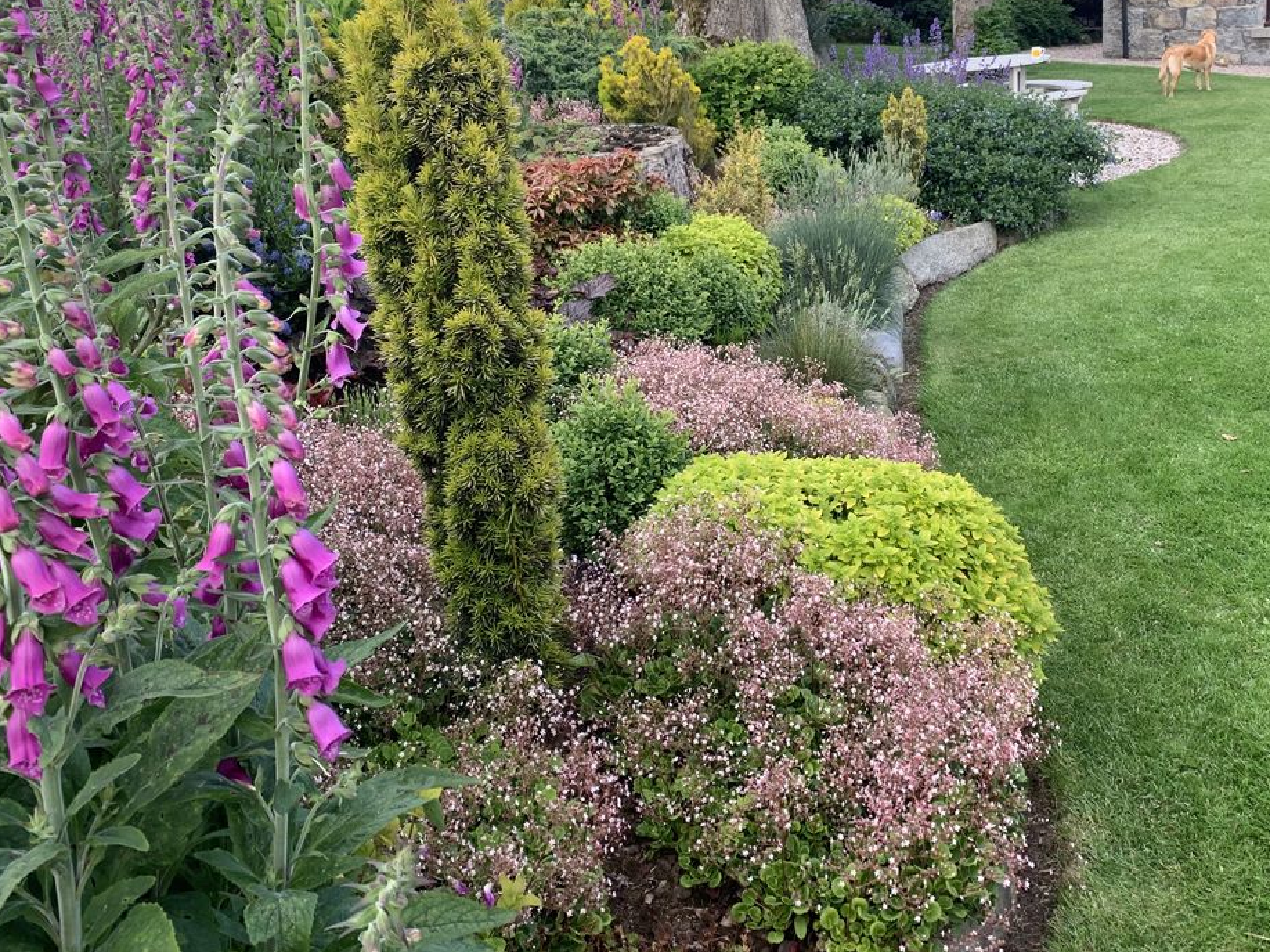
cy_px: 338
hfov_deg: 53.5
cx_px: 772
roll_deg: +3.7
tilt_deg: -16.6
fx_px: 1247
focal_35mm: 34
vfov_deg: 41.4
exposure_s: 1/135
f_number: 1.8
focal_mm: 4.25
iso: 25
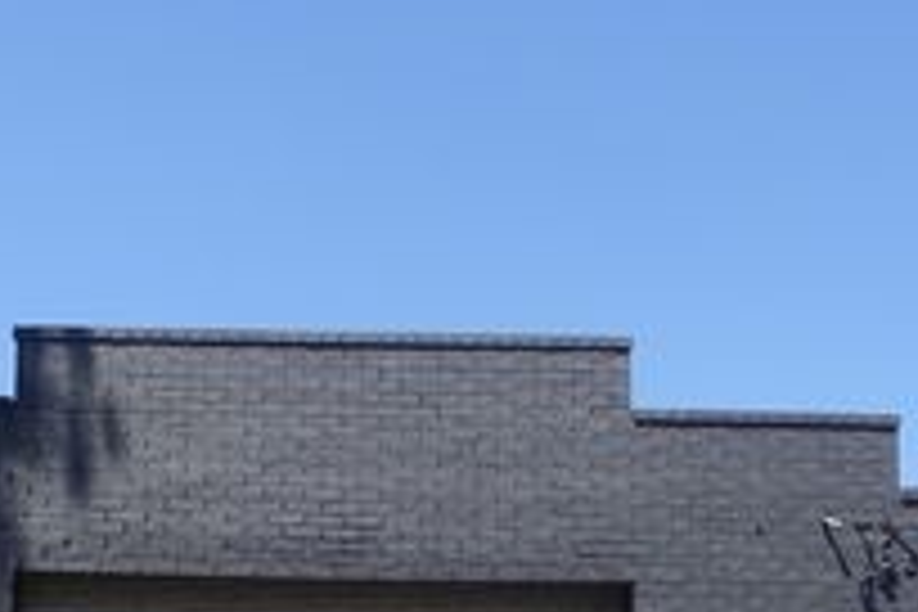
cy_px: 668
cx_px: 284
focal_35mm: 69
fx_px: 1759
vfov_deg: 19.0
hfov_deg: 29.0
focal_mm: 11.12
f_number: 5.6
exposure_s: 1/400
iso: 125
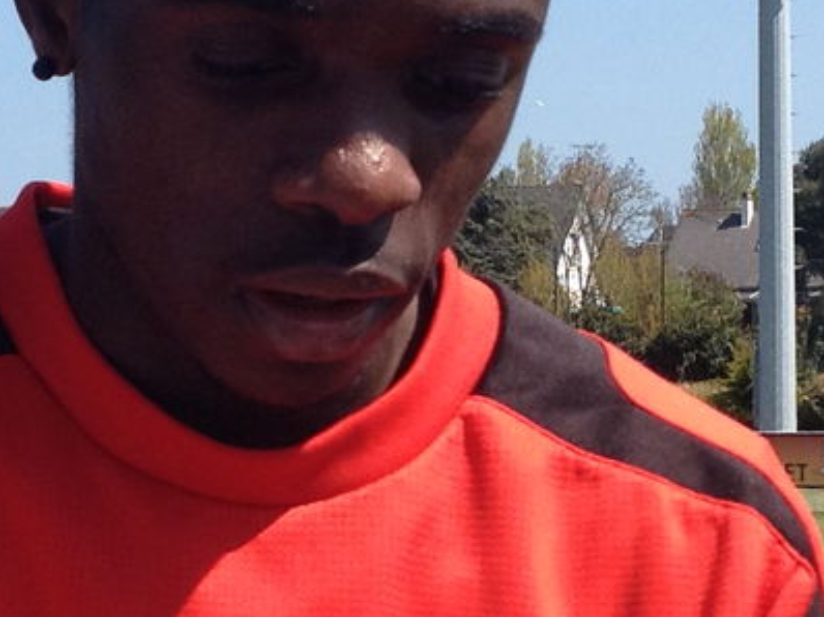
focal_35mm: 169
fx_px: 4020
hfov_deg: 11.7
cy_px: 321
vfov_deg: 8.8
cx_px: 400
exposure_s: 1/1314
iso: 50
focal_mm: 4.28
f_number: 2.4
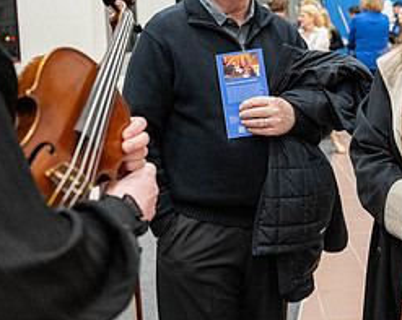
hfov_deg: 34.9
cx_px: 282
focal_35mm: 53
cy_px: 67
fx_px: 630
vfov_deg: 28.0
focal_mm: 24
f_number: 2.8
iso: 4000
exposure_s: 1/250
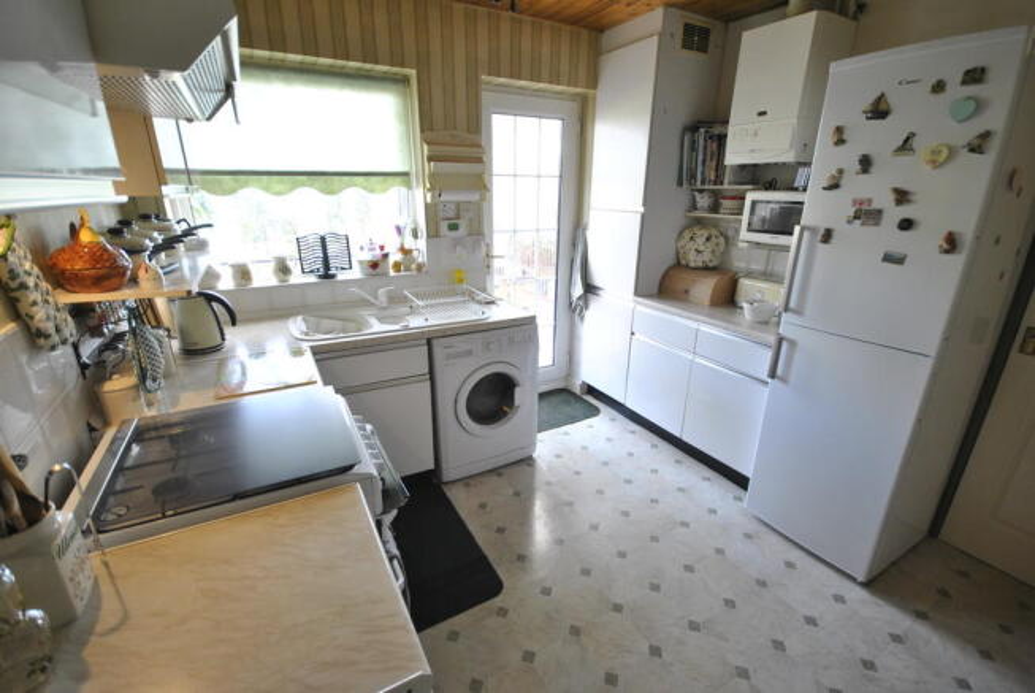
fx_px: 432
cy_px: 346
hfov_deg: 100.3
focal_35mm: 15
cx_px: 518
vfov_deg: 77.5
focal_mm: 10
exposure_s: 1/13
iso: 400
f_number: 4
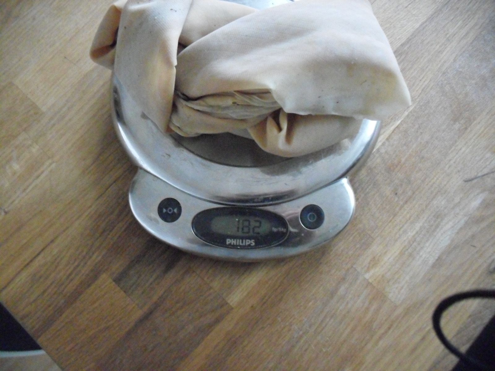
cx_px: 248
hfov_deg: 52.6
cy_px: 186
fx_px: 500
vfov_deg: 40.7
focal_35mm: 35
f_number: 3.2
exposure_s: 1/45
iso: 1600
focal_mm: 6.3
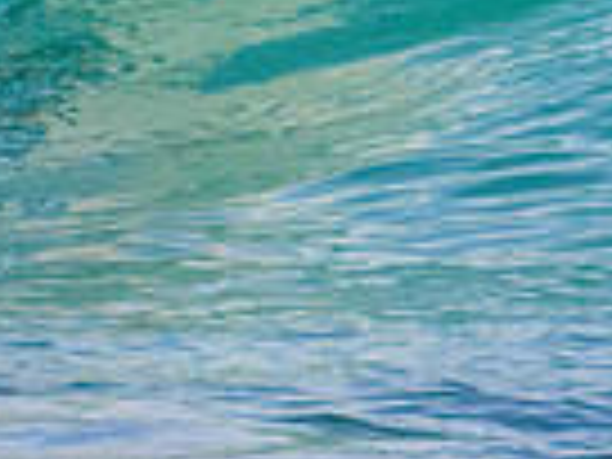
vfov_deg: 0.3
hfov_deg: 0.4
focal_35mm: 4504
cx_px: -419
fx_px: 79629
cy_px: -573
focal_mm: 800
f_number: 13
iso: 2200
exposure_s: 1/2000
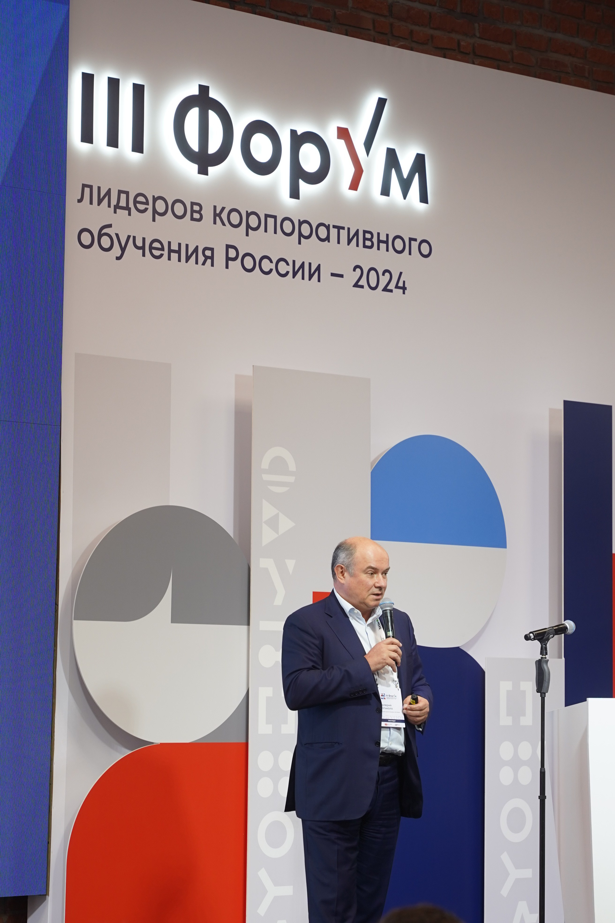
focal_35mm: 105
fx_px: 2690
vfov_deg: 19.5
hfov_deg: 13.0
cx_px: 308
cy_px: 462
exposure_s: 1/80
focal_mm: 70
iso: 400
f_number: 4.5
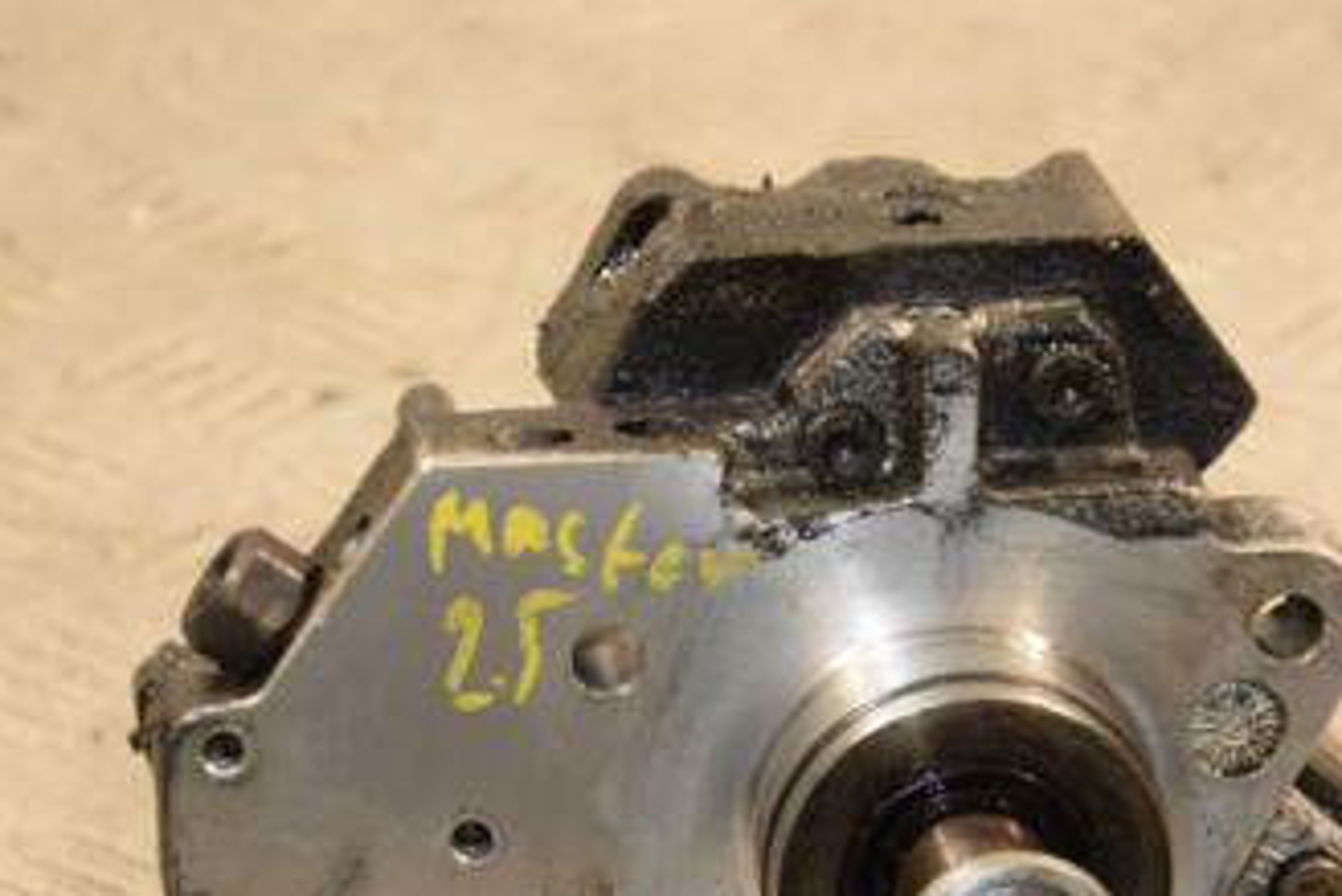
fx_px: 7160
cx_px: 831
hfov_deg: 10.7
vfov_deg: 7.2
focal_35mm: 192
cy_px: 716
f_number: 5.3
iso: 800
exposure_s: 1/160
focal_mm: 70
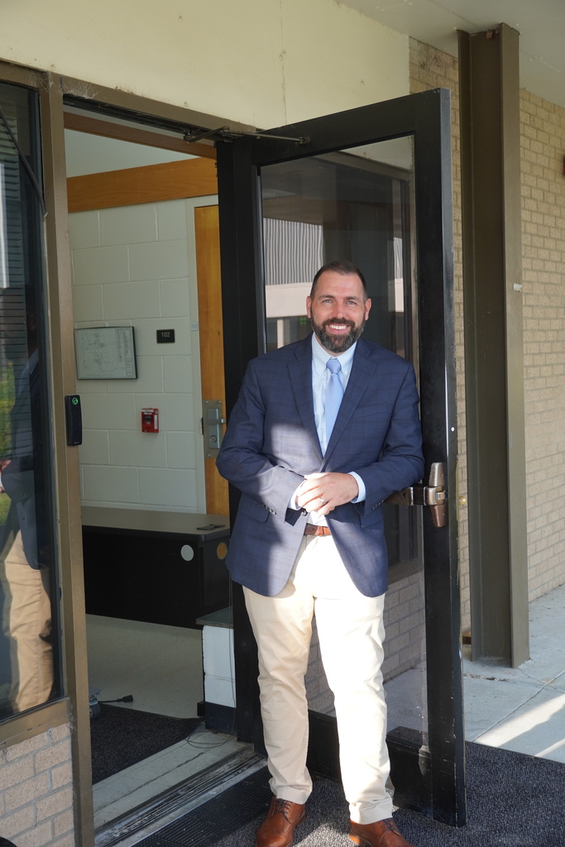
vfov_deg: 41.1
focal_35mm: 48
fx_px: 1130
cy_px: 424
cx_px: 282
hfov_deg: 28.1
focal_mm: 32
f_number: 4.5
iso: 320
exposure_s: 1/160
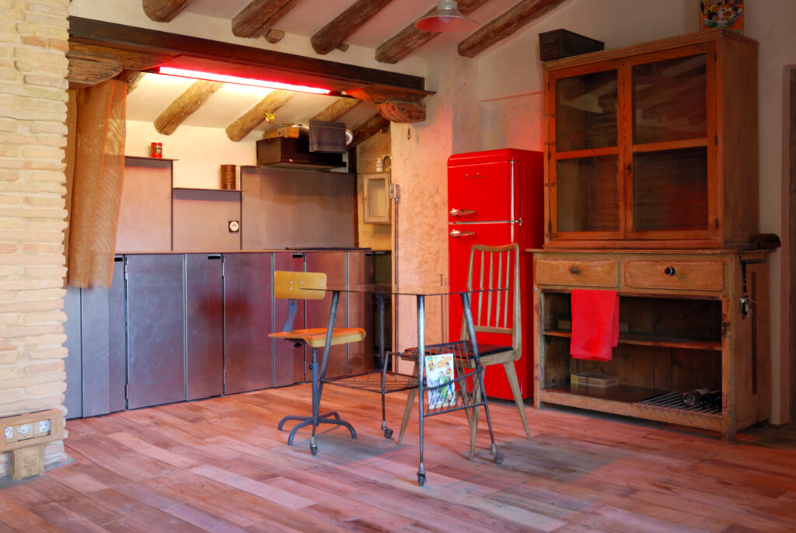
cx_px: 398
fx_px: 731
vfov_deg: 40.1
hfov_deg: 57.2
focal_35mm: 33
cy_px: 266
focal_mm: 22
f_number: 8
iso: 100
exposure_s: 1.3
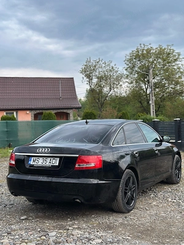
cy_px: 122
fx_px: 340
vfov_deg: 39.7
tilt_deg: +0.4
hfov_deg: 30.3
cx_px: 92
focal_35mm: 48
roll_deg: +2.2
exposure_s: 1/90
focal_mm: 6.86
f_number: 1.78
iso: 125
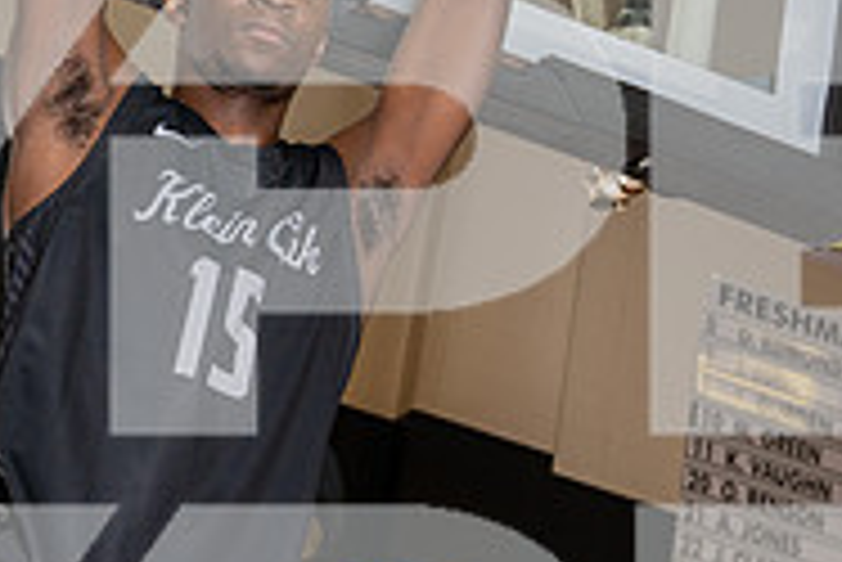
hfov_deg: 20.0
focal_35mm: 99
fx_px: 2317
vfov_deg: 13.8
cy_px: 200
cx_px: 23
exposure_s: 1/200
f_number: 5.6
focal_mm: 32
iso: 320
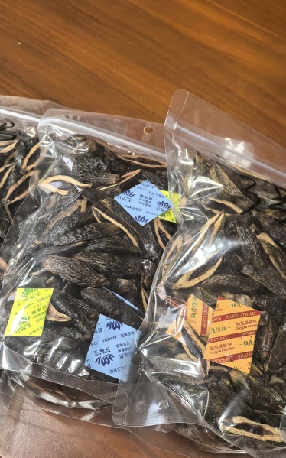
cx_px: 162
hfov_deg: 25.3
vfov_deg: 39.5
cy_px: 264
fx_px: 636
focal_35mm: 51
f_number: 2
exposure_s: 1/57.4
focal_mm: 5.75
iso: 320
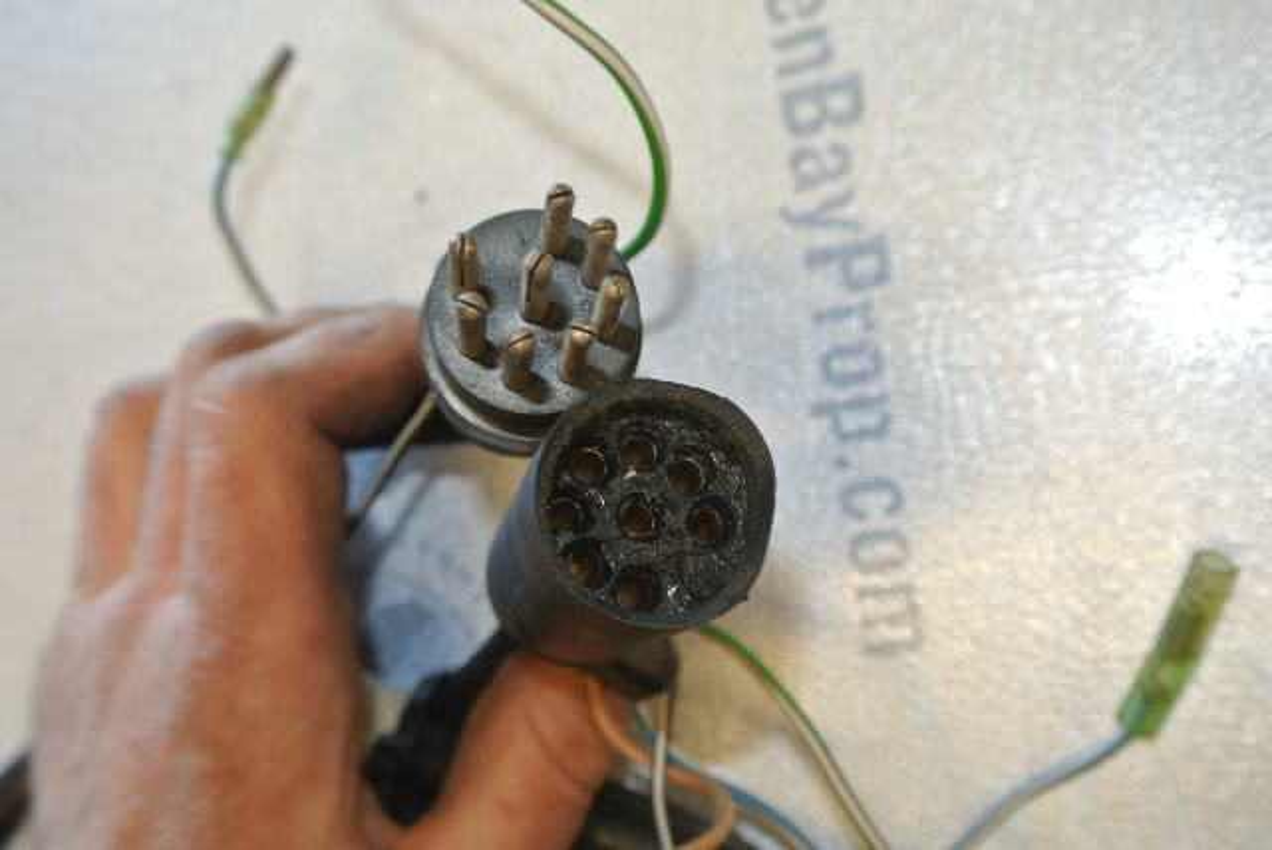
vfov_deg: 33.5
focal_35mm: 40
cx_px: 636
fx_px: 1415
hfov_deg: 48.4
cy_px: 425
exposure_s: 1/60
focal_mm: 15.1
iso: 220
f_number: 4.2
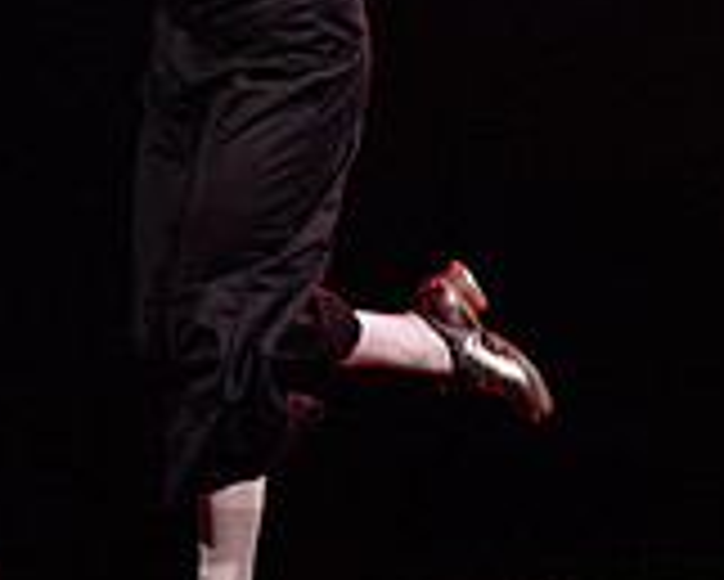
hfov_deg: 3.8
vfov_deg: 3.1
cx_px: 800
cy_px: -127
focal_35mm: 506
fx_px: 10849
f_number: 2.8
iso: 1600
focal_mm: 125
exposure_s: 1/200
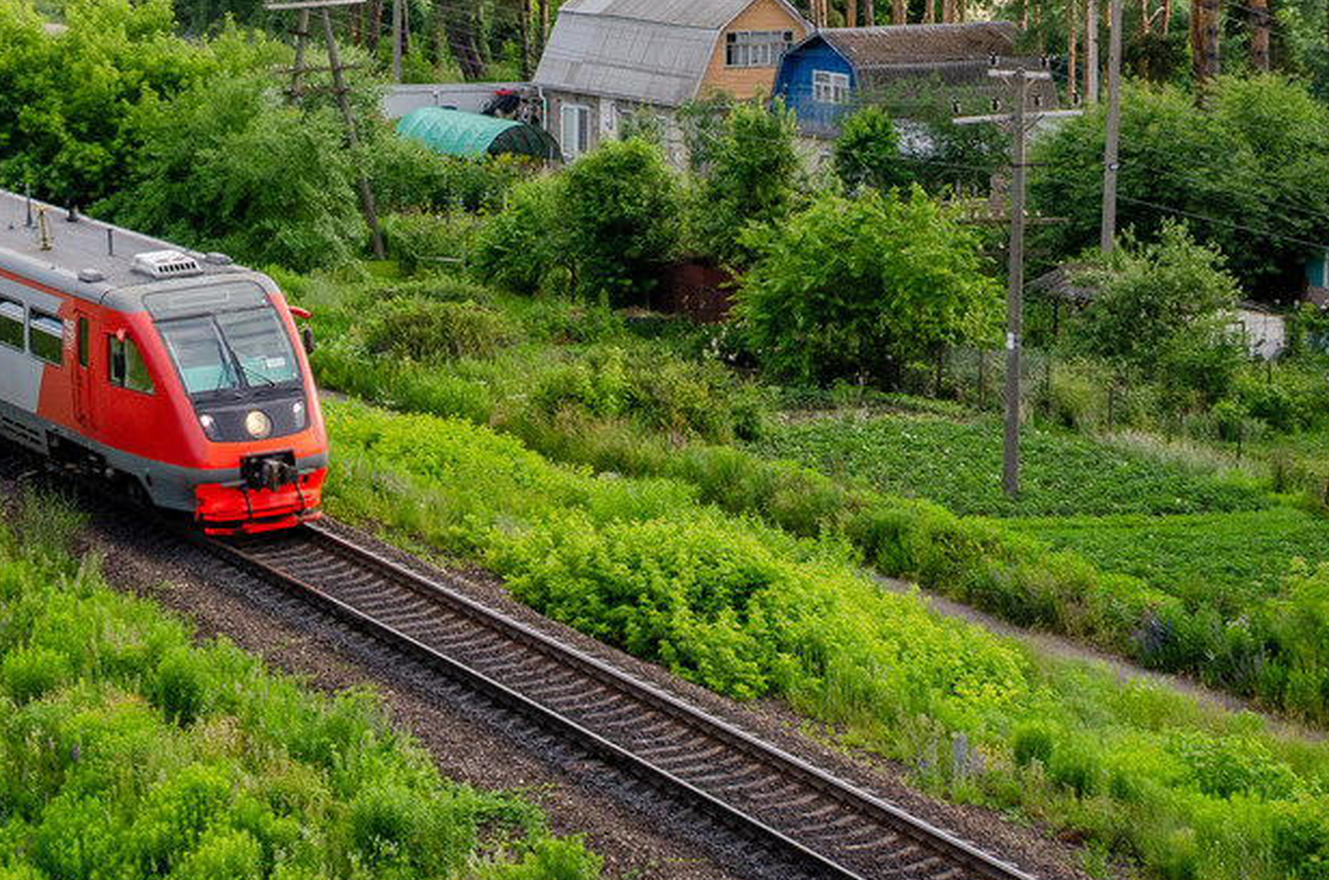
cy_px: 119
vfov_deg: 10.6
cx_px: -196
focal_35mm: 128
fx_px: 4724
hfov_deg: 15.5
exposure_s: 1/500
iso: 250
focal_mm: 35
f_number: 6.3
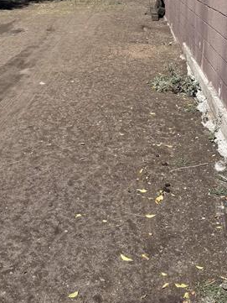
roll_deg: -1.3
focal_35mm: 51
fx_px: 446
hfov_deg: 28.5
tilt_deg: -7.5
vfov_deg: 35.3
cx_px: 88
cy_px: 32
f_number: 1.78
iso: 80
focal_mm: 6.76
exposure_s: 1/5319
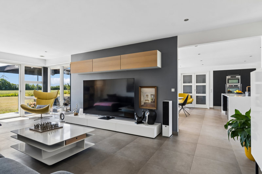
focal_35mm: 20
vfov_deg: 61.3
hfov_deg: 83.3
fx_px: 147
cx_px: 131
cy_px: 87
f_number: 8
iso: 200
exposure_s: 1/4
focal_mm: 13.5
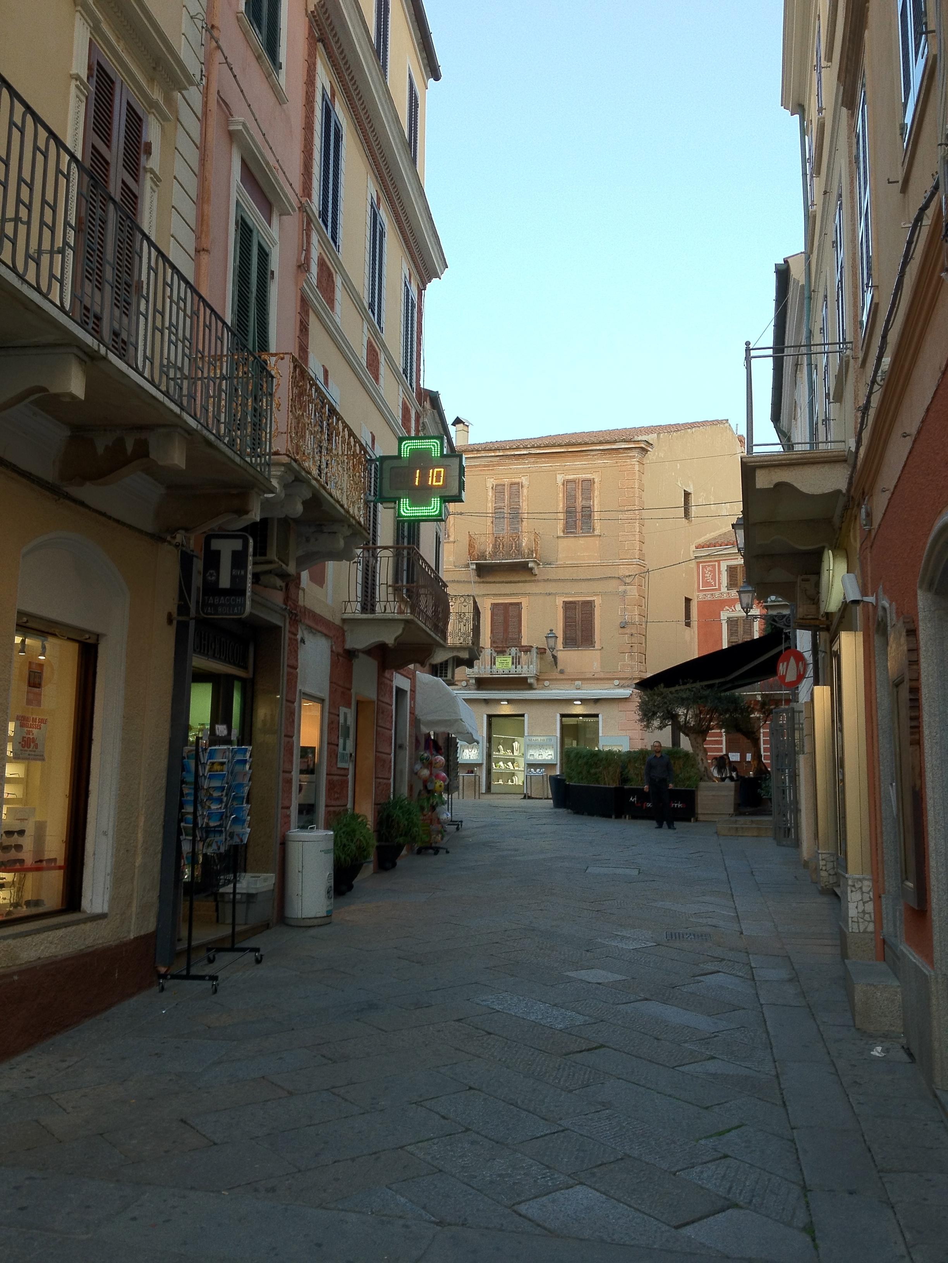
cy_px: 632
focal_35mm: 35
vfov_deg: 52.6
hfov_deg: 40.7
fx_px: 1278
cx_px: 474
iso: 100
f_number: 2.4
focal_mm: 4.28
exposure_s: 1/120
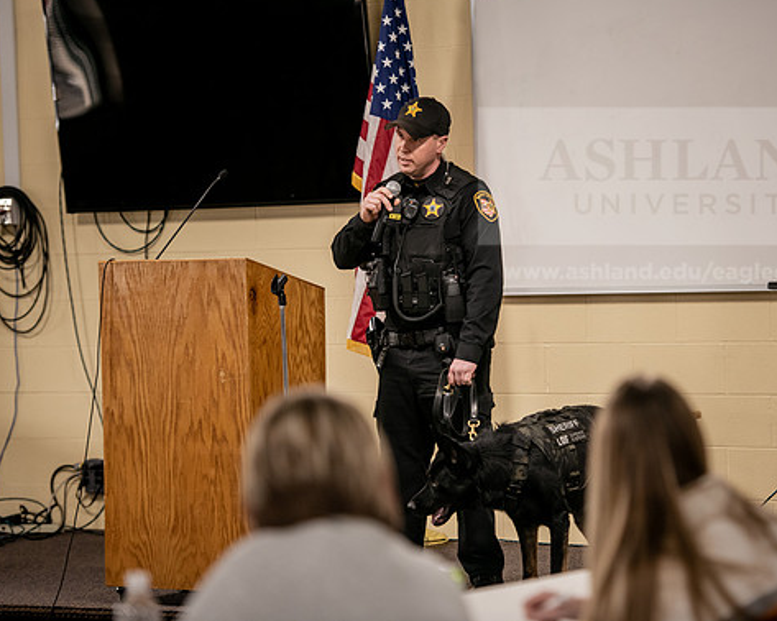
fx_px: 3310
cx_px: 429
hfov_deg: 13.4
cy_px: 306
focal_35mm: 144
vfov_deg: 10.7
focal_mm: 125
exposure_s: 1/200
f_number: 3.2
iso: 1600
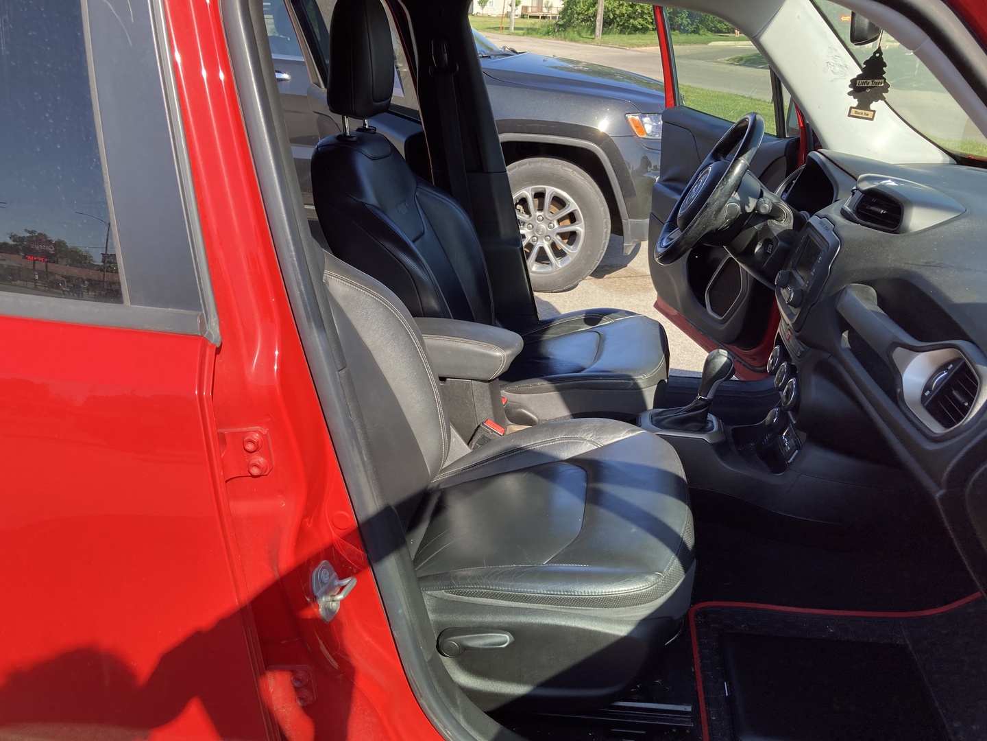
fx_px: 798
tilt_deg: -25.4
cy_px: 370
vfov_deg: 49.7
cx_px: 494
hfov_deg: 63.4
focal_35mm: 28
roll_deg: -2.8
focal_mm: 3.99
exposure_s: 1/433
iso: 20
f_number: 1.8
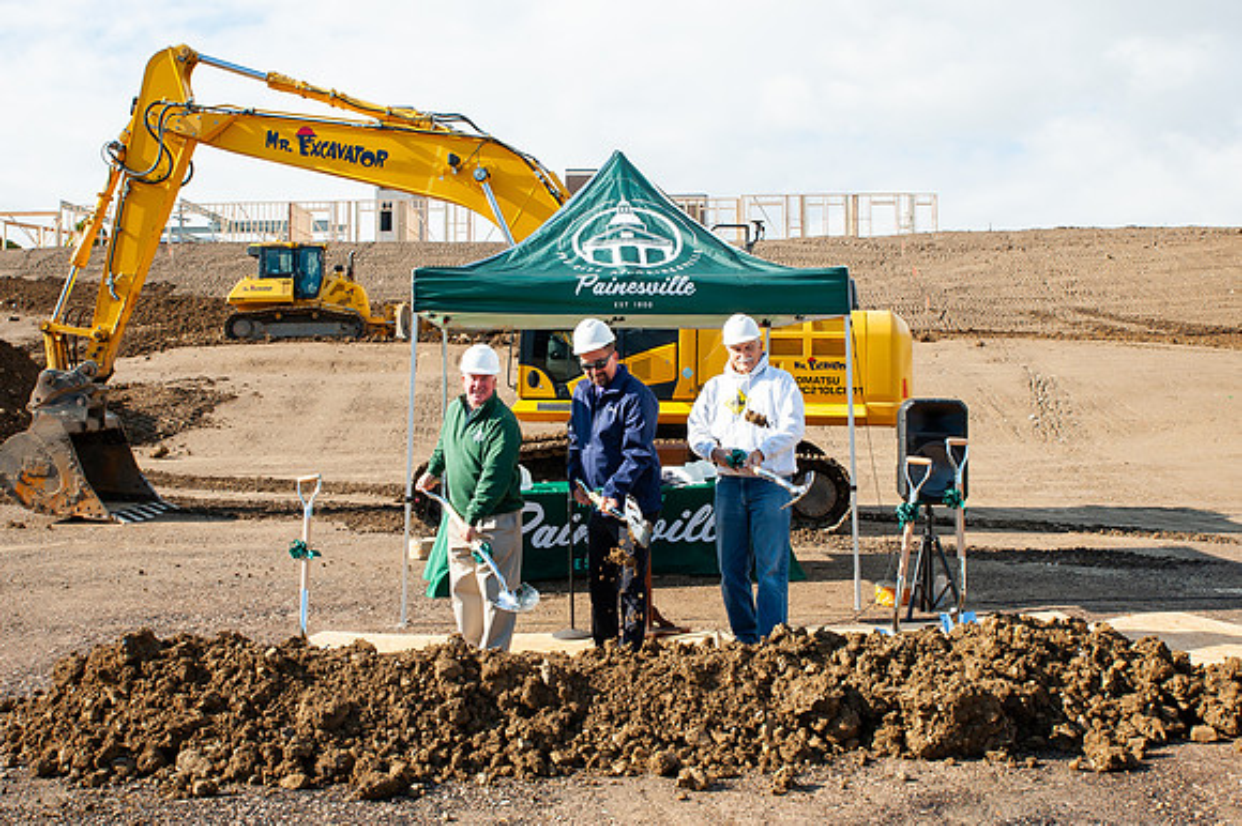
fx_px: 1313
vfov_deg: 34.9
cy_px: 362
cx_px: 665
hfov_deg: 50.6
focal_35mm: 38
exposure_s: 1/200
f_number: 16
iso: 400
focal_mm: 32
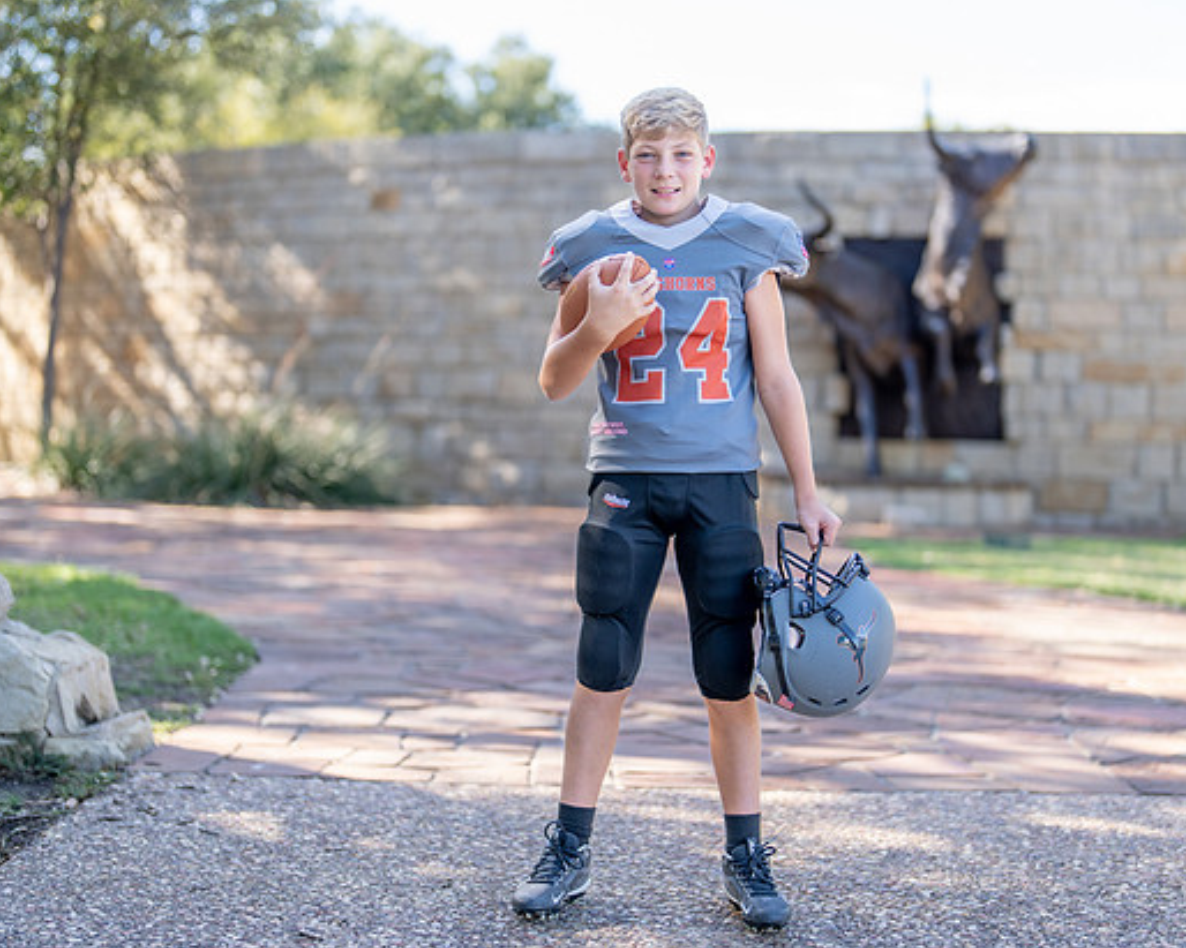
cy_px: 488
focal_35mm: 64
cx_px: 689
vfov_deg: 23.8
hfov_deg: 29.5
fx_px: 2246
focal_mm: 50
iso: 100
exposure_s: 1/1000
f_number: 1.2
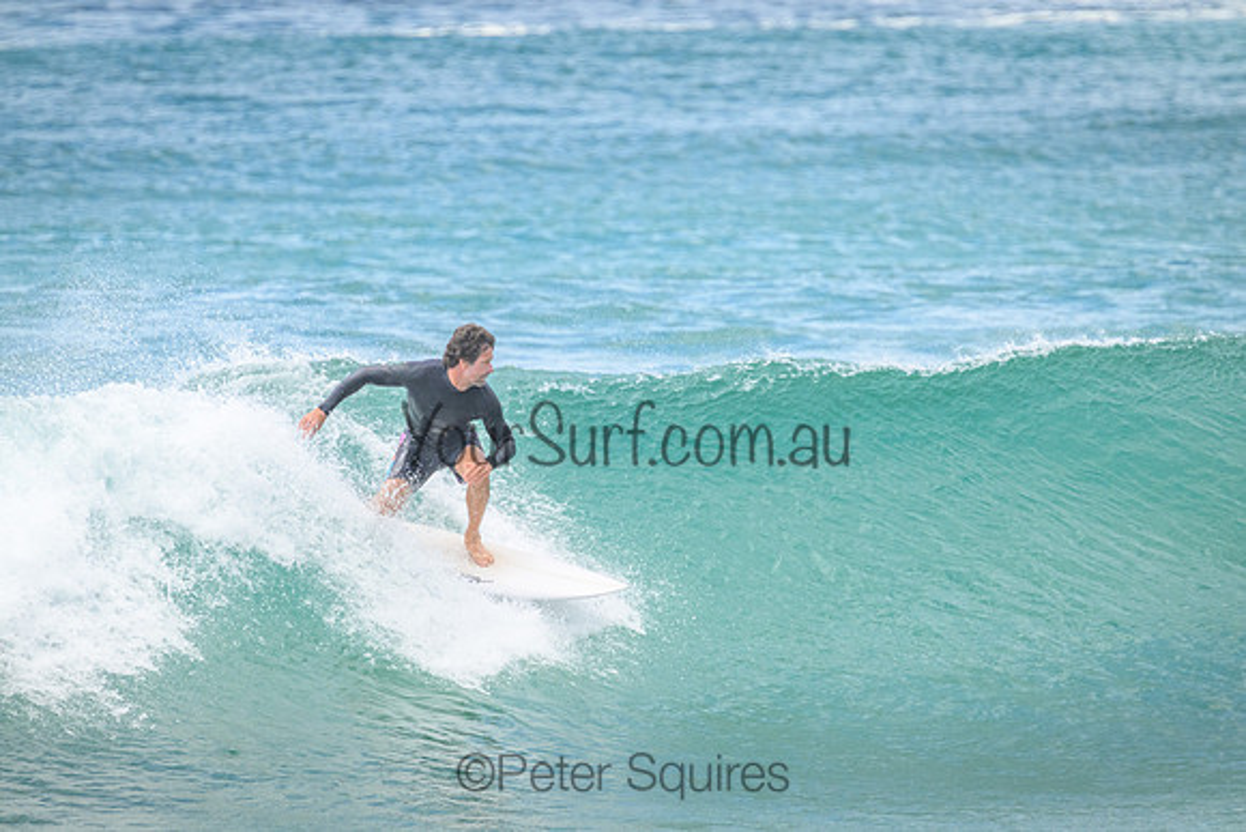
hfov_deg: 2.6
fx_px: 27694
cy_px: 416
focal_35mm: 800
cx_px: 623
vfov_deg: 1.7
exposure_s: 1/2000
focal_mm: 800
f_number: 11
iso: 1600
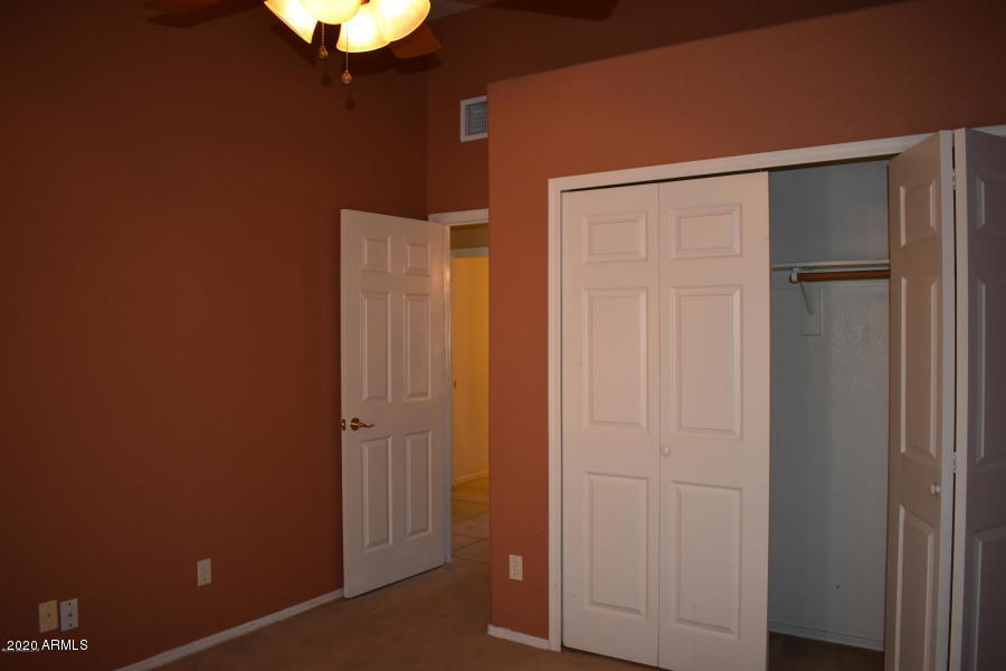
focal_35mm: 27
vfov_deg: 47.9
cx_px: 503
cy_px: 336
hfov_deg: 67.4
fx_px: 754
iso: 800
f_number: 3.5
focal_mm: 18
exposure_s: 1/160
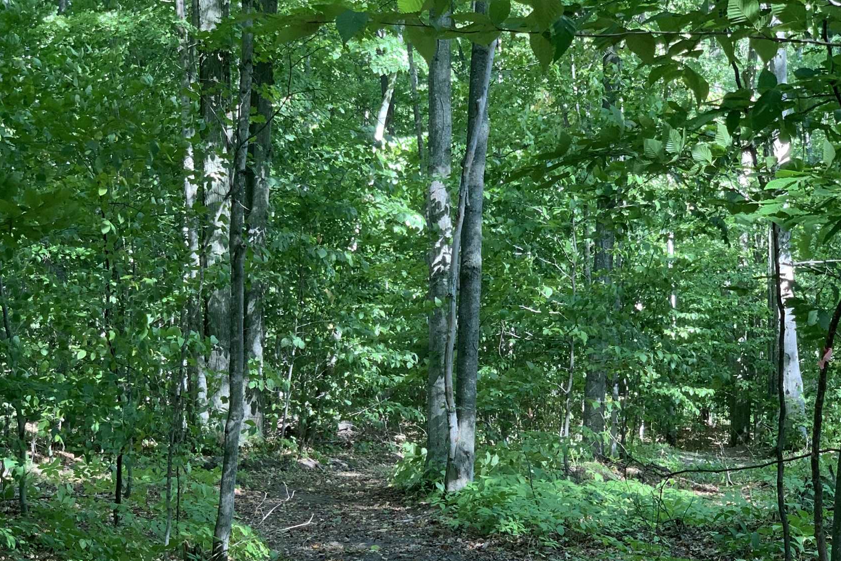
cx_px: 429
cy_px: 431
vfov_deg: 18.3
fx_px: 1729
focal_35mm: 74
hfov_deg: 27.3
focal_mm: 6
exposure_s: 1/109
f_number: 2.4
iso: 125
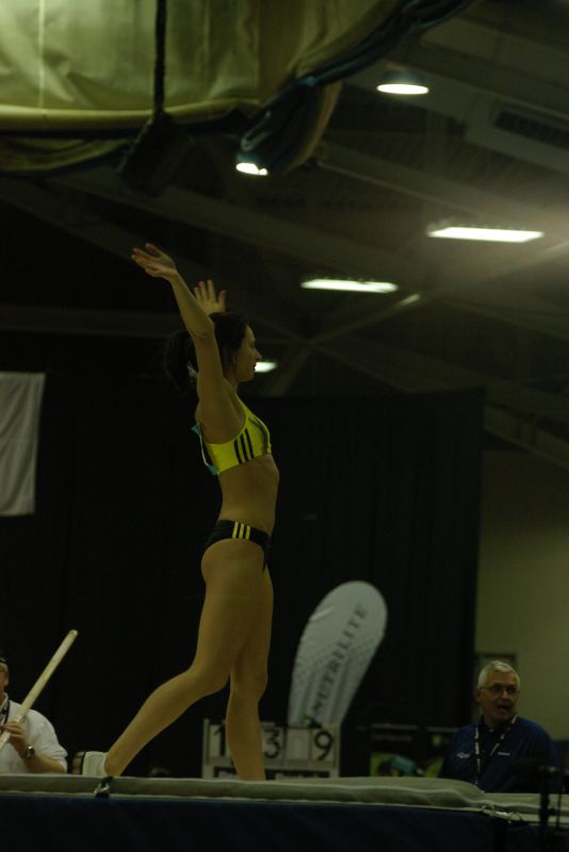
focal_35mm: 285
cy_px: 426
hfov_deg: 4.8
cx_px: 284
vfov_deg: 7.2
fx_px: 6751
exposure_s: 1/125
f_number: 6.3
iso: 800
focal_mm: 190
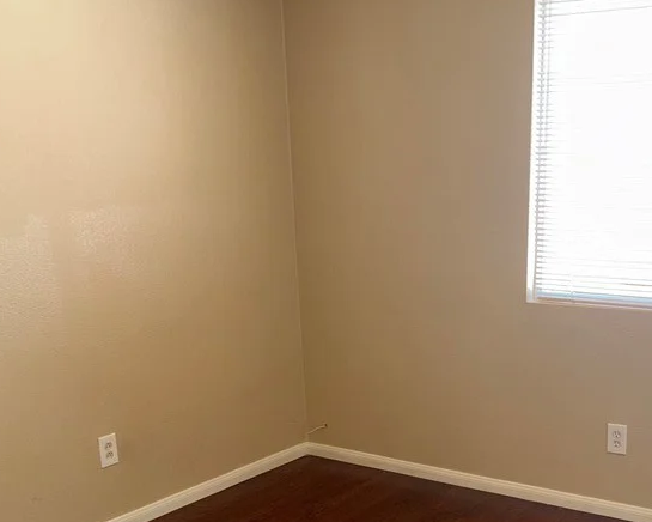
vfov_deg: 33.2
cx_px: 422
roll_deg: -0.7
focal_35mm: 44
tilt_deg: -15.5
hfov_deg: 41.6
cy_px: 415
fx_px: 849
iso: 64
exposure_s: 1/15
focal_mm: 6.76
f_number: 1.78
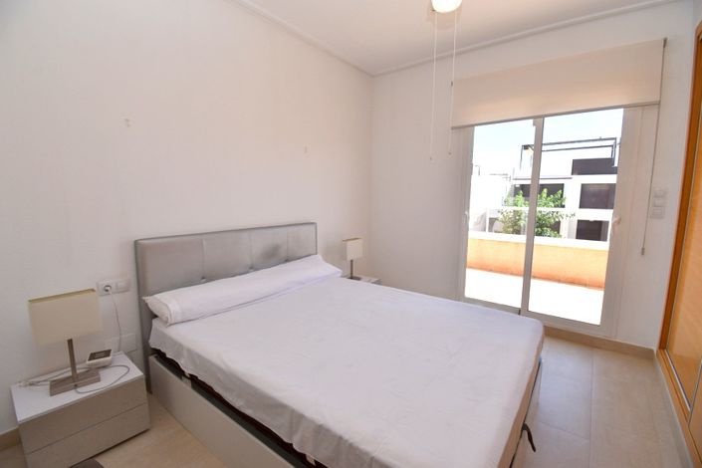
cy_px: 234
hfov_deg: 100.4
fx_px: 292
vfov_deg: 77.3
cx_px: 351
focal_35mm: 15
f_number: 8
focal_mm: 10
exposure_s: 1/250
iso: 180
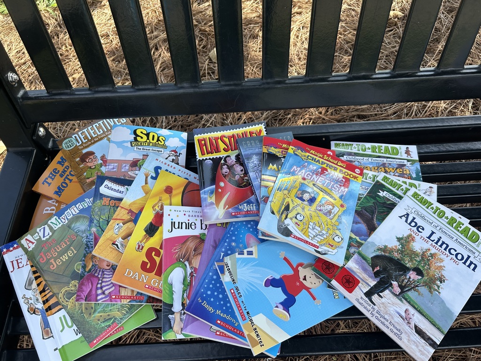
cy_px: 180
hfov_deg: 67.3
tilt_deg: -58.1
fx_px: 361
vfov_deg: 53.1
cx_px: 240
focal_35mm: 26
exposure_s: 1/1048
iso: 50
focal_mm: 5.7
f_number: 1.5
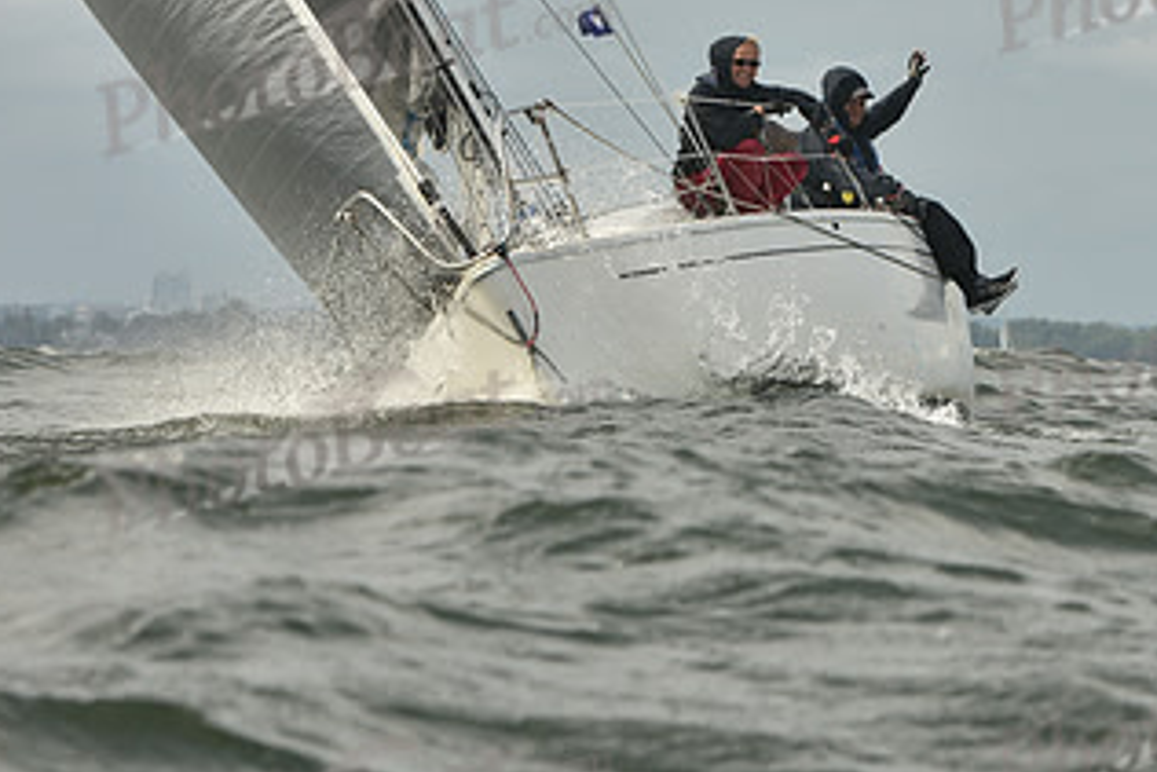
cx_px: 806
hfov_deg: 7.0
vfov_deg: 4.7
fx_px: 9453
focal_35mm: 294
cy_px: 199
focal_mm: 160
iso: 320
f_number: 10
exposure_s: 1/1250
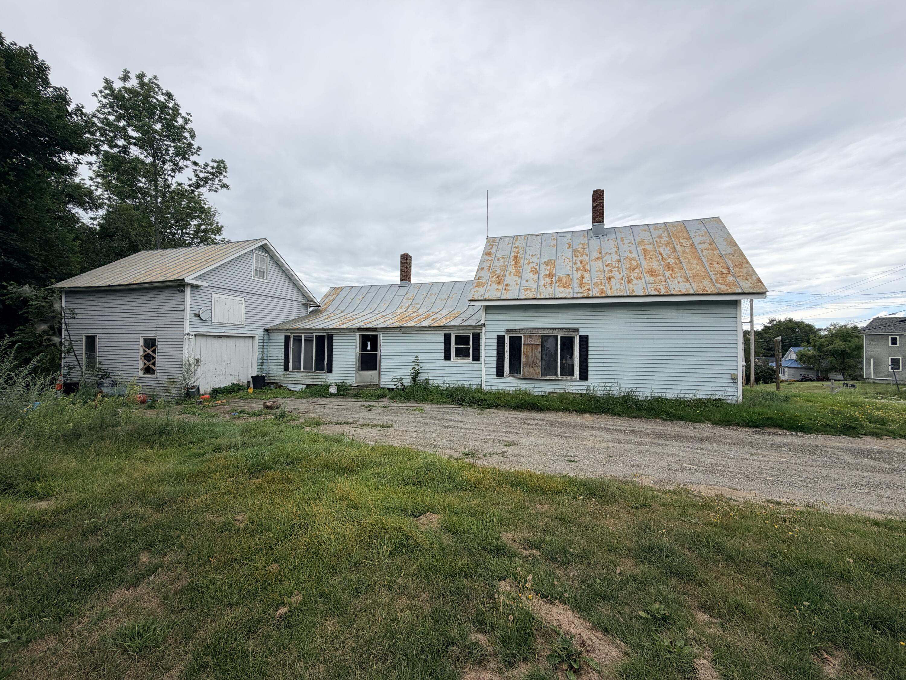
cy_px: 340
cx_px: 453
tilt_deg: +1.8
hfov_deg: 102.1
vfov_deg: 85.7
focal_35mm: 14
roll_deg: -0.9
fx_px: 366
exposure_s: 1/770
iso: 25
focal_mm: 2.22
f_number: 2.2
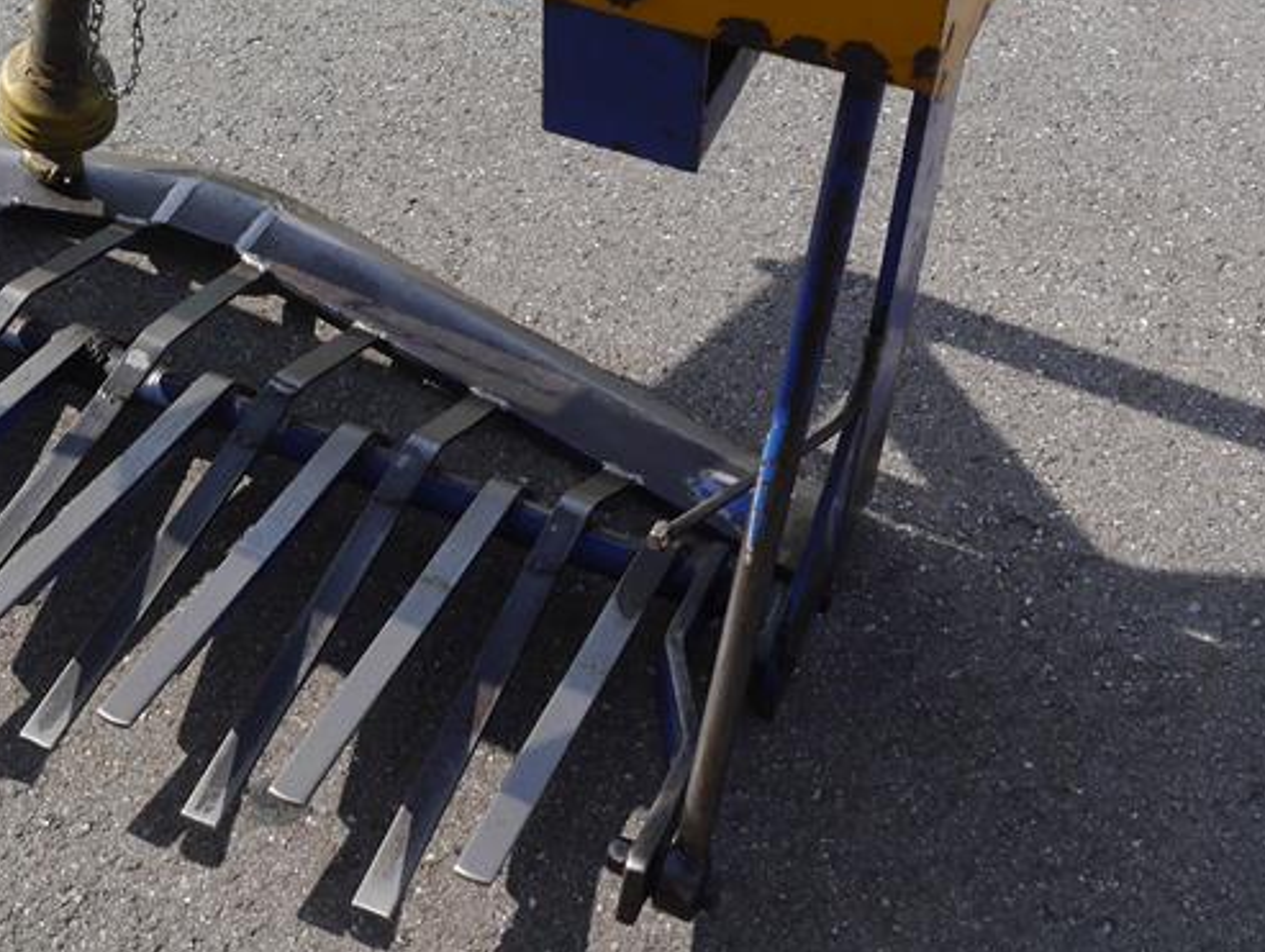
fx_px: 2122
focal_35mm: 58
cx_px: 172
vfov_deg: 24.4
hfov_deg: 31.9
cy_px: 59
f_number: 6.3
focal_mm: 14
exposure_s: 1/400
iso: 160
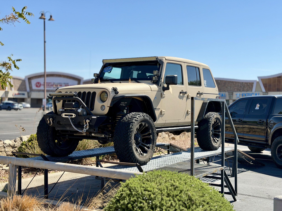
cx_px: 141
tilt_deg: -0.4
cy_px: 106
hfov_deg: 39.7
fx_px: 391
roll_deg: -0.5
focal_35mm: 48
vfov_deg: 30.3
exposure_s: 1/3226
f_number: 1.78
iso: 80
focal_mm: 6.76
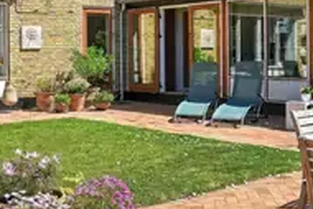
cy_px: 20
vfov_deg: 21.1
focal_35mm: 63
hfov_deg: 31.5
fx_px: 548
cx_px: 96
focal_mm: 20
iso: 400
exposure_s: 1/1600
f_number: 8
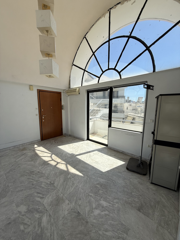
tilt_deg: -7.2
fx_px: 97
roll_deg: -1.1
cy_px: 120
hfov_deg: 85.7
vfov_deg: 102.1
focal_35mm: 14
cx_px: 90
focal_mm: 2.22
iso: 50
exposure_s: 1/2237
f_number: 2.2
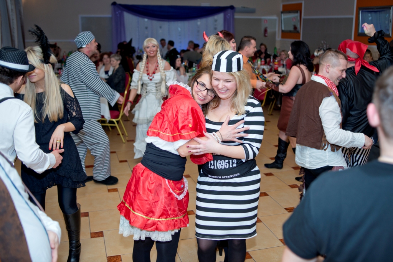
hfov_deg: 54.4
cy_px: 131
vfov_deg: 37.9
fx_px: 382
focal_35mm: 35
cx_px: 196
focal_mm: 35
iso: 320
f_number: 2.8
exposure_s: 1/320
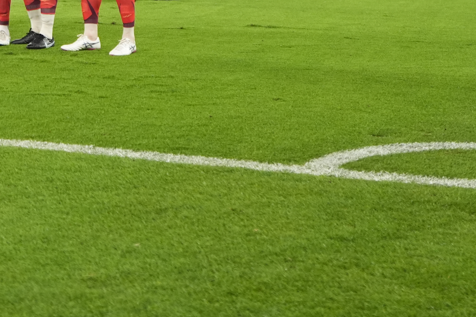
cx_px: -81
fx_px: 1388
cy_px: -148
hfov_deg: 18.5
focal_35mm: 105
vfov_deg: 12.4
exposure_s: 1/1250
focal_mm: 35
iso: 1600
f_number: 2.8
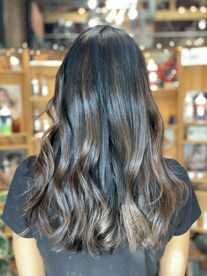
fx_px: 415
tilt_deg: -4.0
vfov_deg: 36.8
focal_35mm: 52
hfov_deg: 28.0
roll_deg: +1.4
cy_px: 138
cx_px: 104
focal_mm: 6
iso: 250
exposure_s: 1/40
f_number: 2
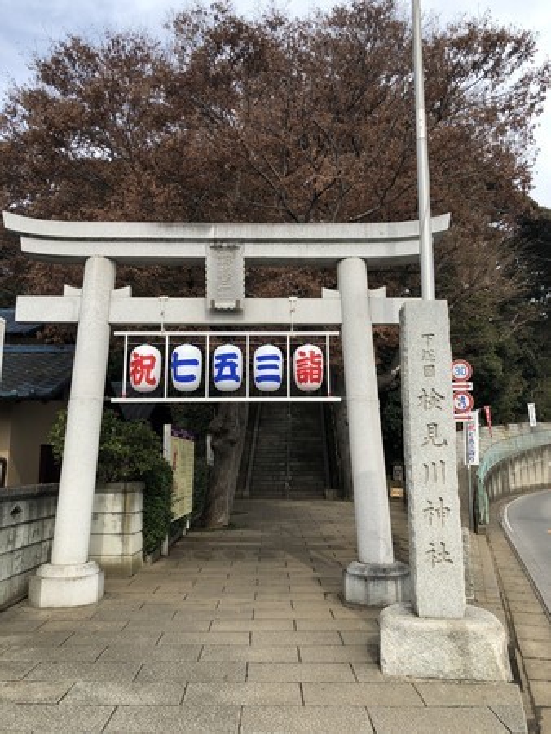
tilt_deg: +9.5
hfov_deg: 49.8
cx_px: 276
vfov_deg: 63.4
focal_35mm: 28
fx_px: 594
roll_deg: -0.3
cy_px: 367
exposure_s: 1/941
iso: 20
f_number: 1.8
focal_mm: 3.99
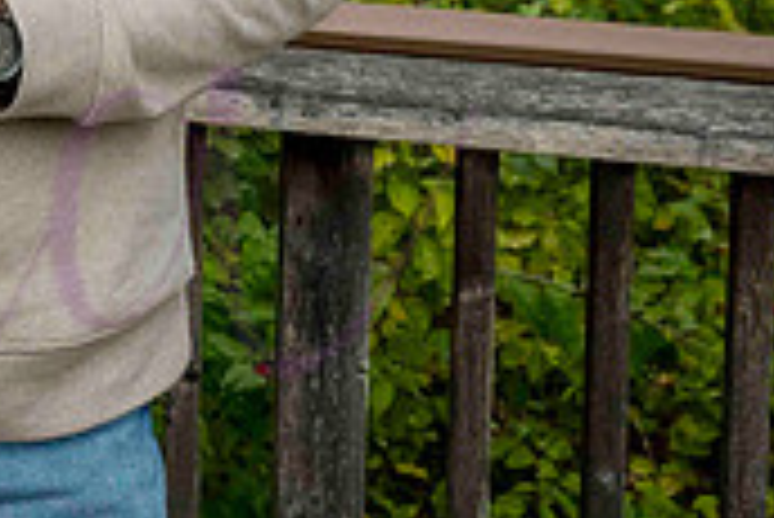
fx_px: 2087
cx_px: -439
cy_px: -352
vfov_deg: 13.0
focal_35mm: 97
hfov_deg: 18.3
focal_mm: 24
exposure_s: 1/640
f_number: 5.6
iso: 400
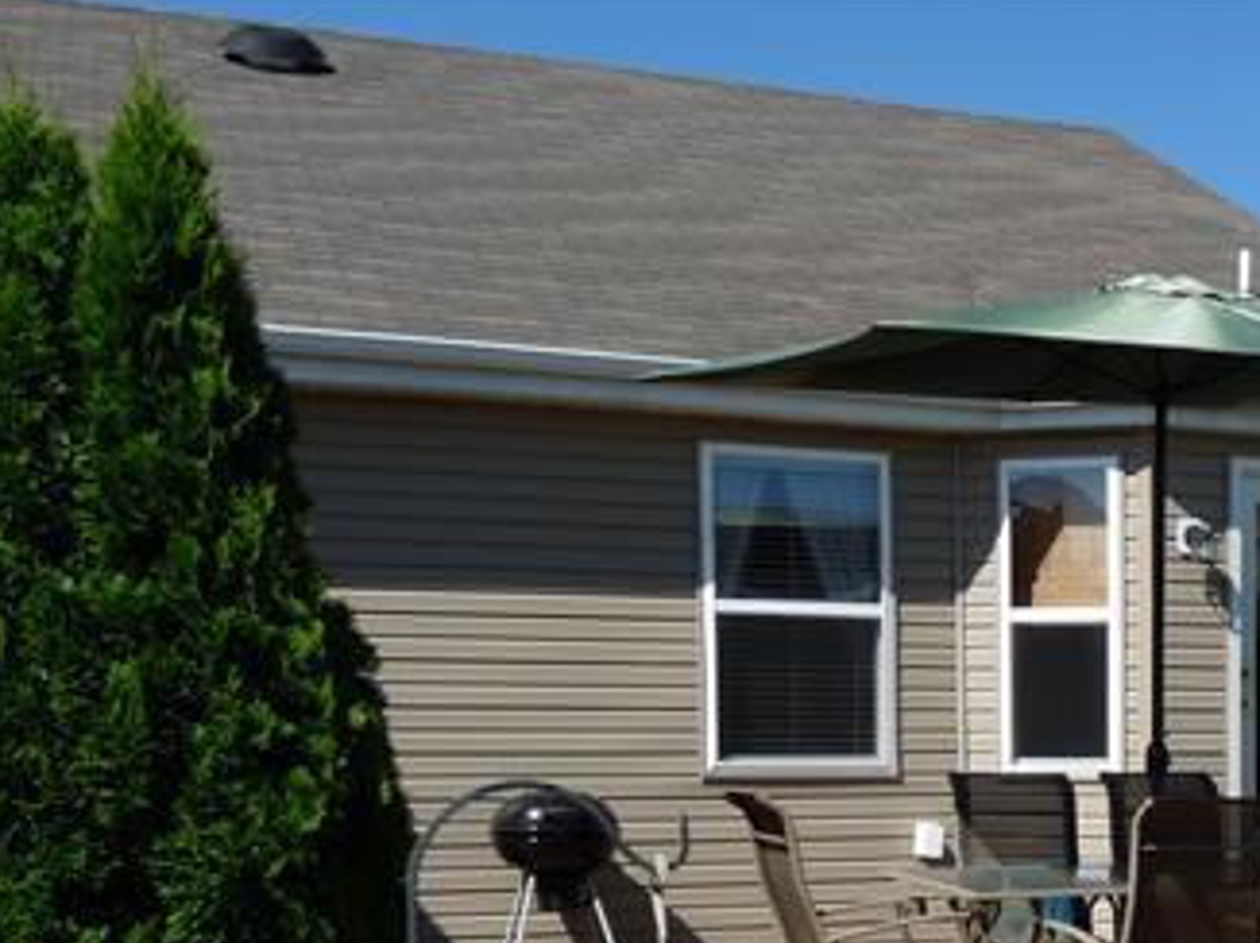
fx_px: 2073
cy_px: 908
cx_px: 1156
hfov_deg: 32.0
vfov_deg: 24.6
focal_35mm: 57
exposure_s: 1/400
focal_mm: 5.1
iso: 100
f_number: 6.3
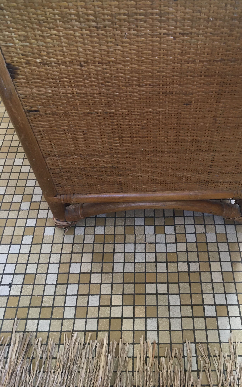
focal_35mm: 31
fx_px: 327
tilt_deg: -54.9
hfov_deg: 40.5
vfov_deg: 61.2
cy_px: 192
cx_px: 143
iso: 160
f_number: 2.2
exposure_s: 1/33
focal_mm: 4.15
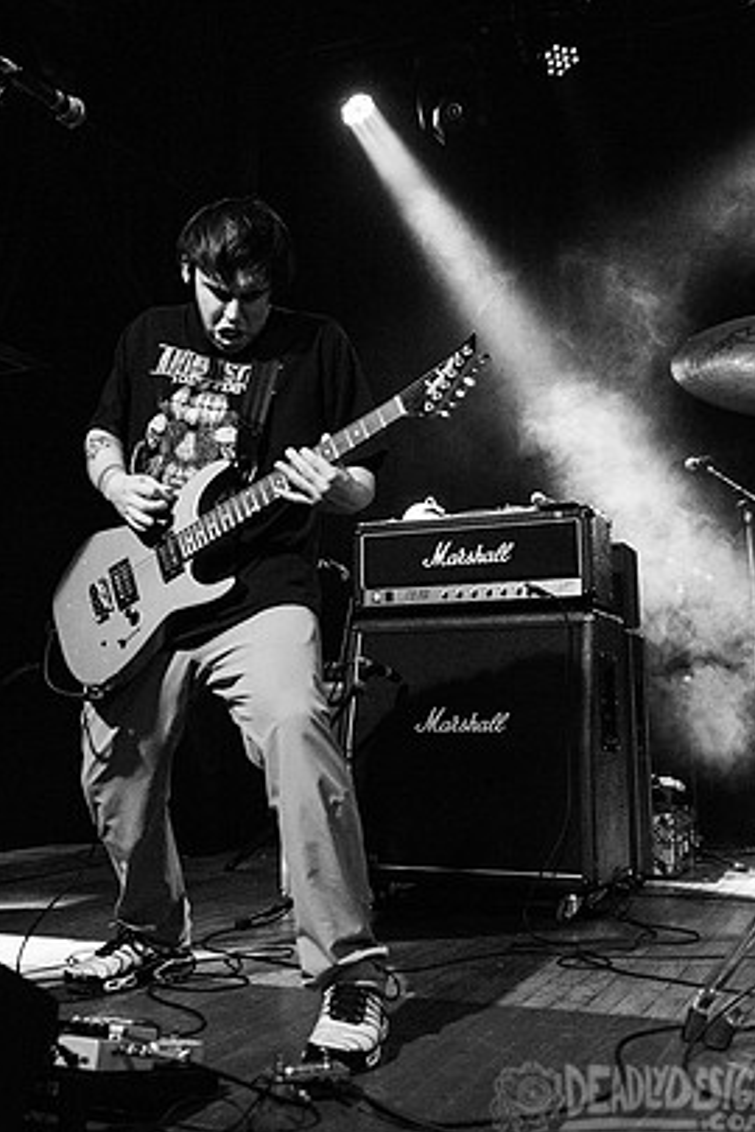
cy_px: 531
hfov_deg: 33.4
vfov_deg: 48.4
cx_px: 360
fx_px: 1258
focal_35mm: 40
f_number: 3.2
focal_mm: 24
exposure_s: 1/320
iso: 3200
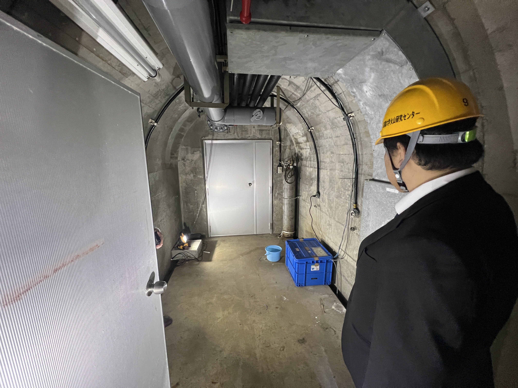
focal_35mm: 13
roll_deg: +0.5
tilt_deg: -11.7
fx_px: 195
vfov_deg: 89.9
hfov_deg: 106.2
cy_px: 194
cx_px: 259
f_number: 1.8
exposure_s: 1/60
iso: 500
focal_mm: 1.57
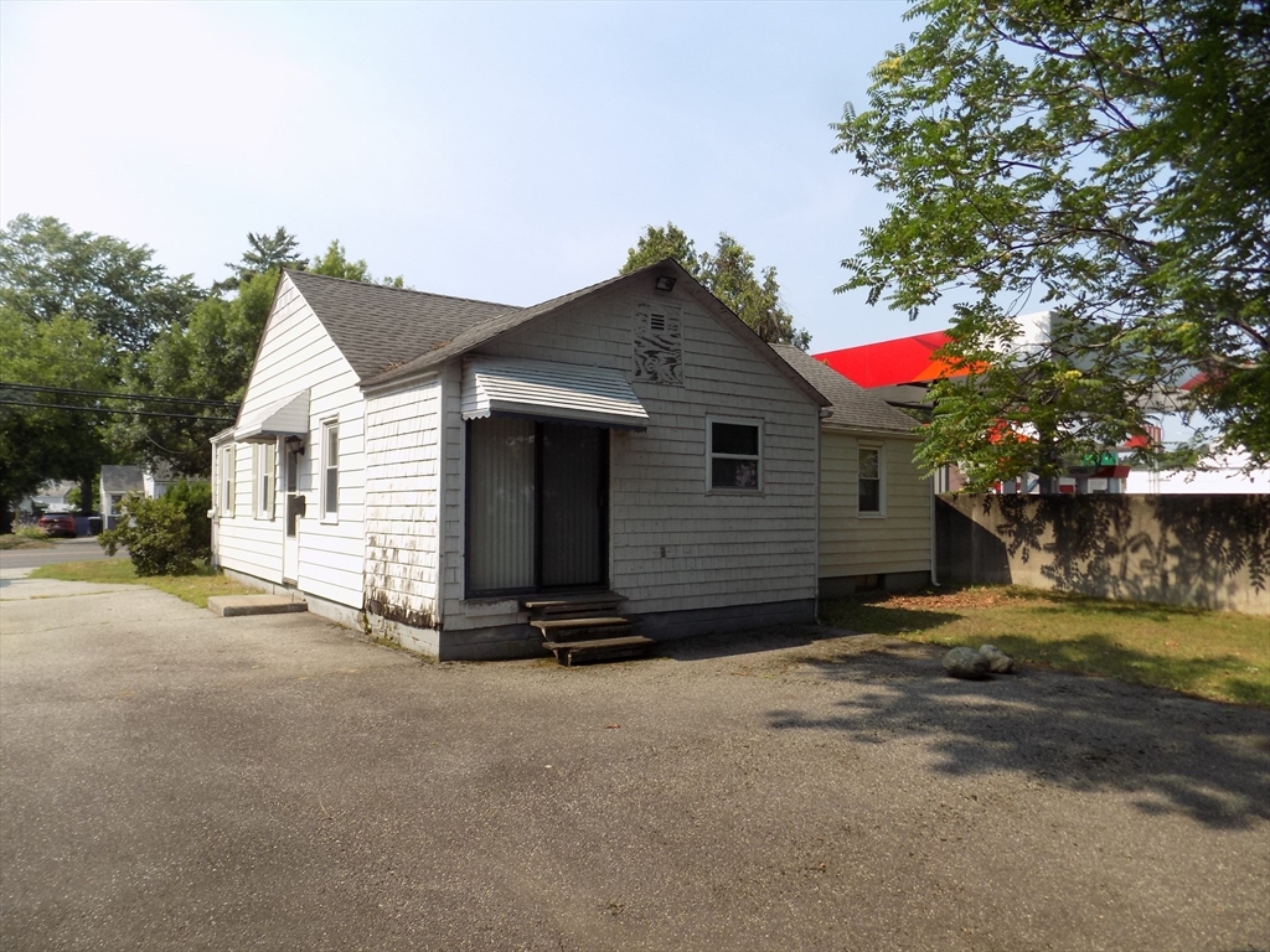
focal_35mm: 23
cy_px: 476
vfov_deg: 58.9
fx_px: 844
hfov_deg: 73.9
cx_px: 635
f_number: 3.1
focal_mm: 4
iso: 80
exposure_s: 1/640
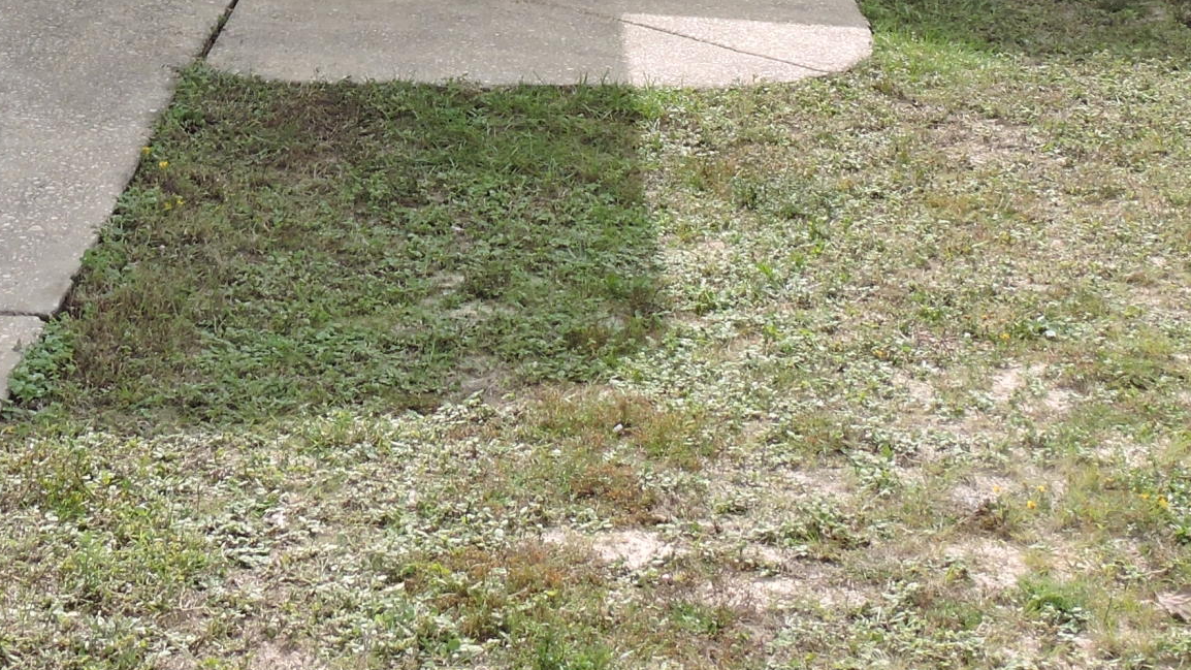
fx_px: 2684
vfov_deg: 13.5
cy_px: -295
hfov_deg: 24.9
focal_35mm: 85
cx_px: 412
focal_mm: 5.4
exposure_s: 1/800
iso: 100
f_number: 3.5
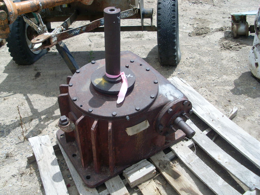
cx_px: 130
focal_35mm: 38
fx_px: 285
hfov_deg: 49.0
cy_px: 98
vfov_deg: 37.7
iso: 80
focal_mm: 6.3
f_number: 7.7
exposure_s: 1/180
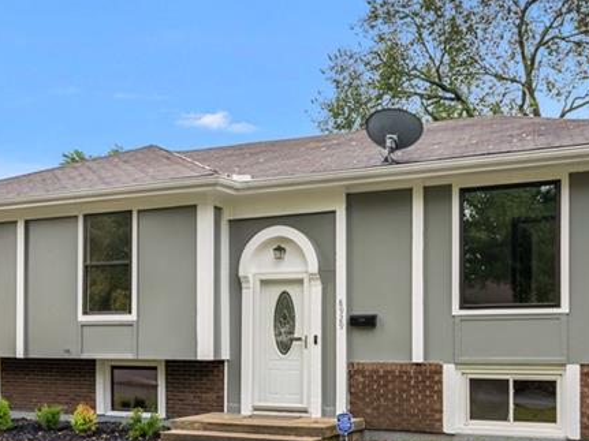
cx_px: 256
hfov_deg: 39.6
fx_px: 817
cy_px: 312
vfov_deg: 29.9
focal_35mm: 48
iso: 100
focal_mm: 21
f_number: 6.3
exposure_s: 1/10
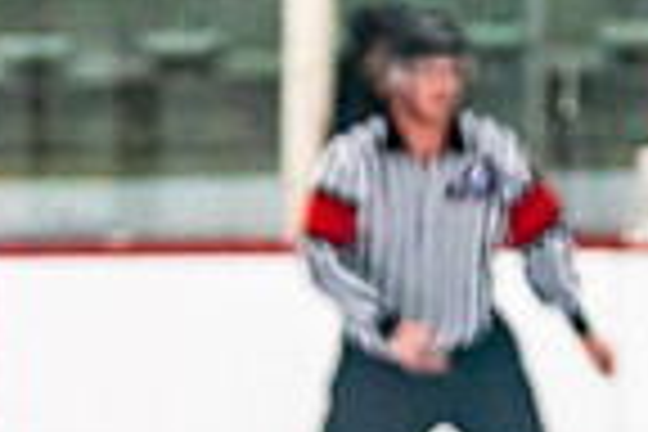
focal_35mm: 597
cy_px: 906
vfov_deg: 2.3
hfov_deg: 3.4
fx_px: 10745
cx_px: -423
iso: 3200
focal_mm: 103
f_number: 2.8
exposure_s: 1/1250
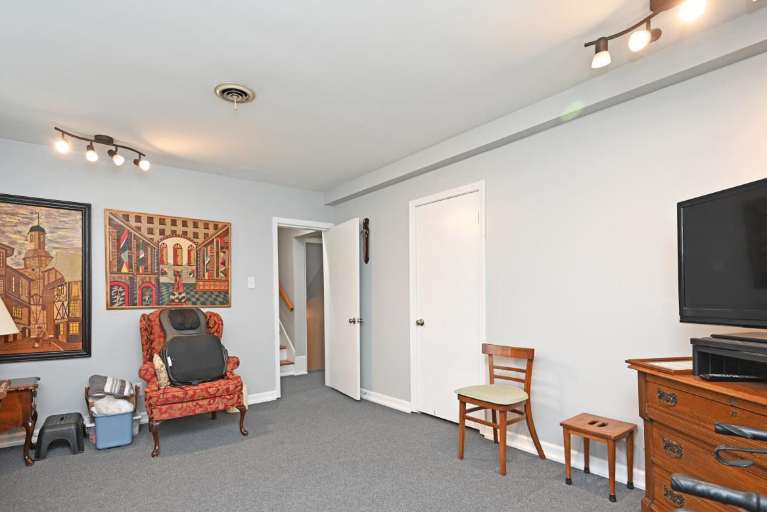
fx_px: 383
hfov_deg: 89.6
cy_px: 306
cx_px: 337
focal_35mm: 18
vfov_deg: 66.8
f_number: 4
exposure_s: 1/60
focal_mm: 14
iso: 400
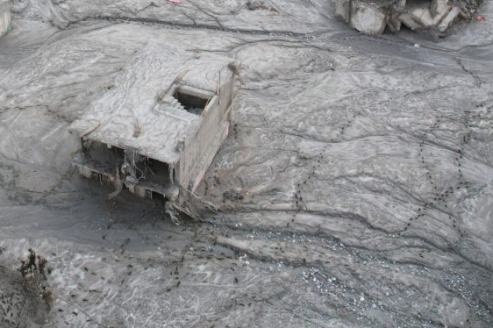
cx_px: 144
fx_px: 643
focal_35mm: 47
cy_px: -8
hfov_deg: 41.1
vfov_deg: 26.9
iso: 100
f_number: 2.8
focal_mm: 8.4
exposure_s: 1/320
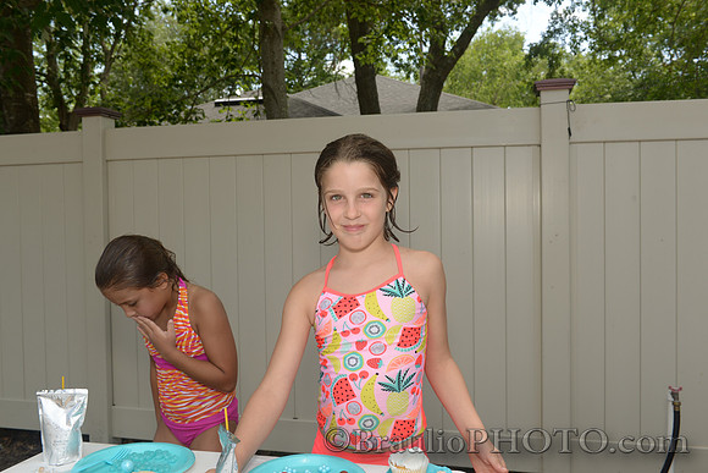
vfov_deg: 41.1
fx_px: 629
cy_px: 236
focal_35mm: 32
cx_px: 354
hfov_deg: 58.7
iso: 250
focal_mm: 32
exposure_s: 1/160
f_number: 9
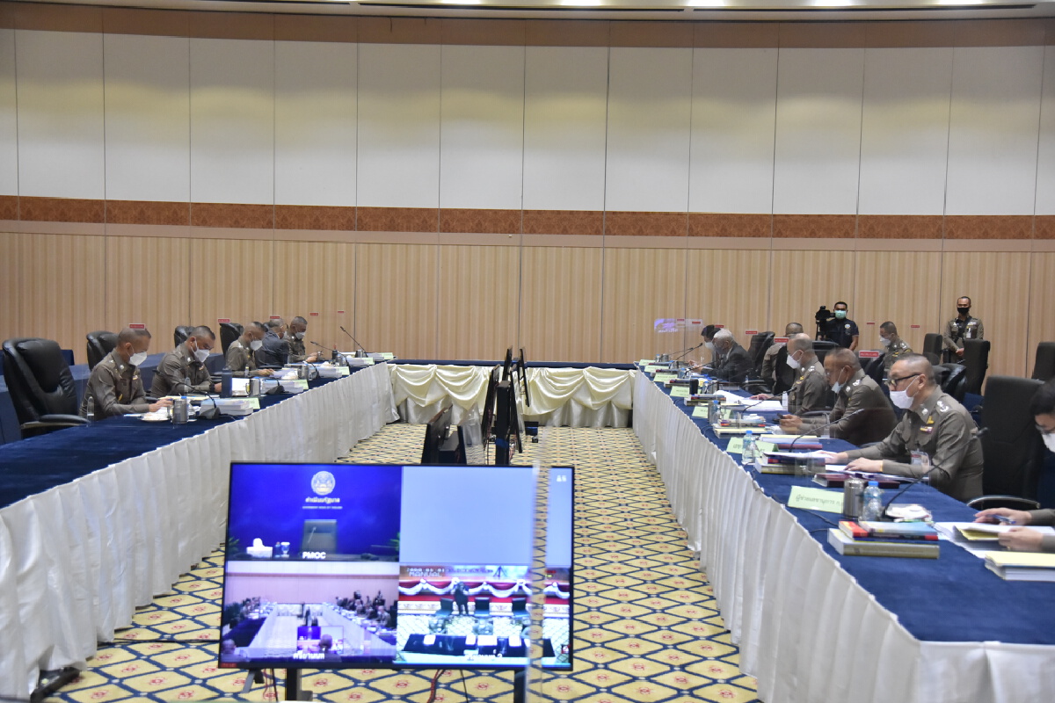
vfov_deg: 30.5
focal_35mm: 44
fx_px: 1289
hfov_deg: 44.5
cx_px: 528
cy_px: 352
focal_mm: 44
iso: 3200
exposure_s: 1/200
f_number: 4
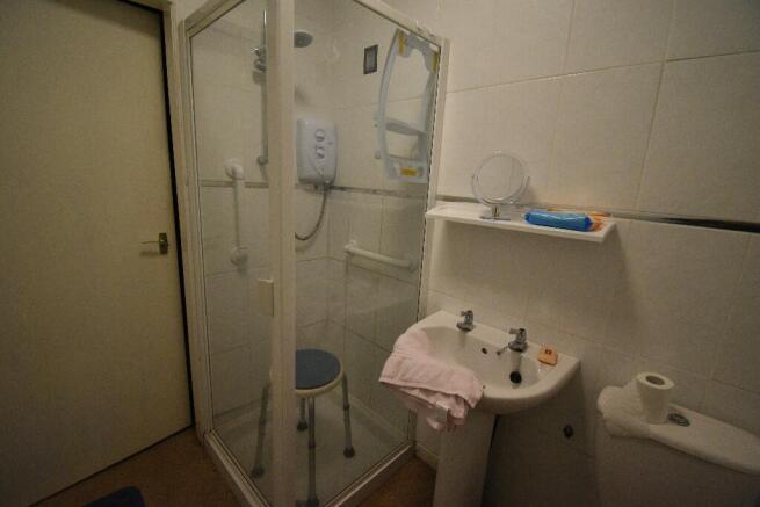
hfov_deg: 100.4
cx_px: 380
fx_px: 317
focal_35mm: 15
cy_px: 254
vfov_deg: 77.4
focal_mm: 10
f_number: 4.5
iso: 1800
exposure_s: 1/125
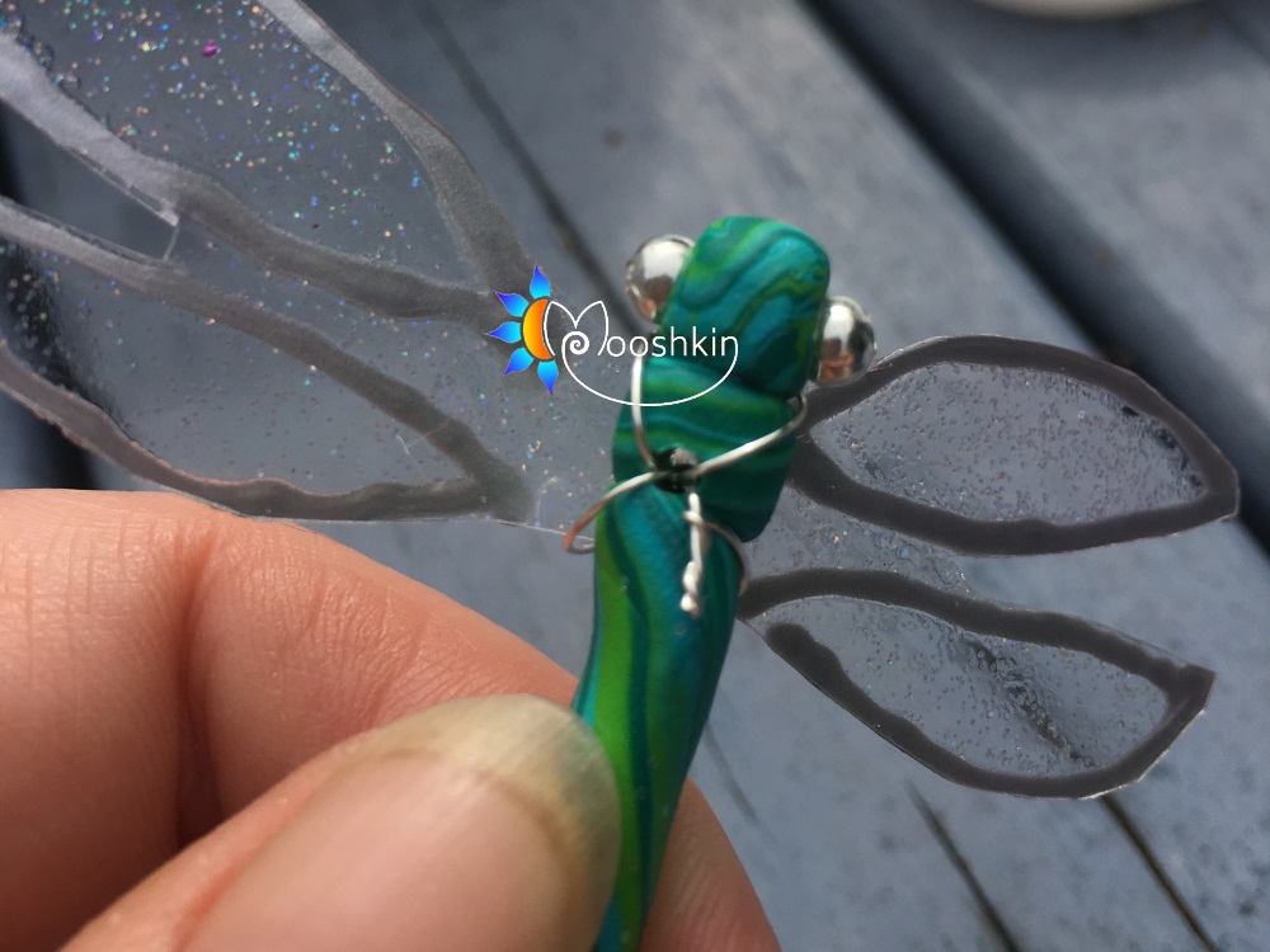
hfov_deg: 61.7
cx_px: 635
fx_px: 1064
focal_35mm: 29
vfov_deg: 48.2
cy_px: 476
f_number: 2.2
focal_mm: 4.15
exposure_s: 1/1972
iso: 25
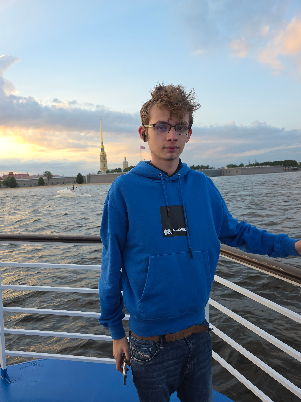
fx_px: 278
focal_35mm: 24
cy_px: 209
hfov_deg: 56.8
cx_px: 148
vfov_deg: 71.6
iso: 40
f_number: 1.7
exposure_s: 1/359
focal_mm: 6.3
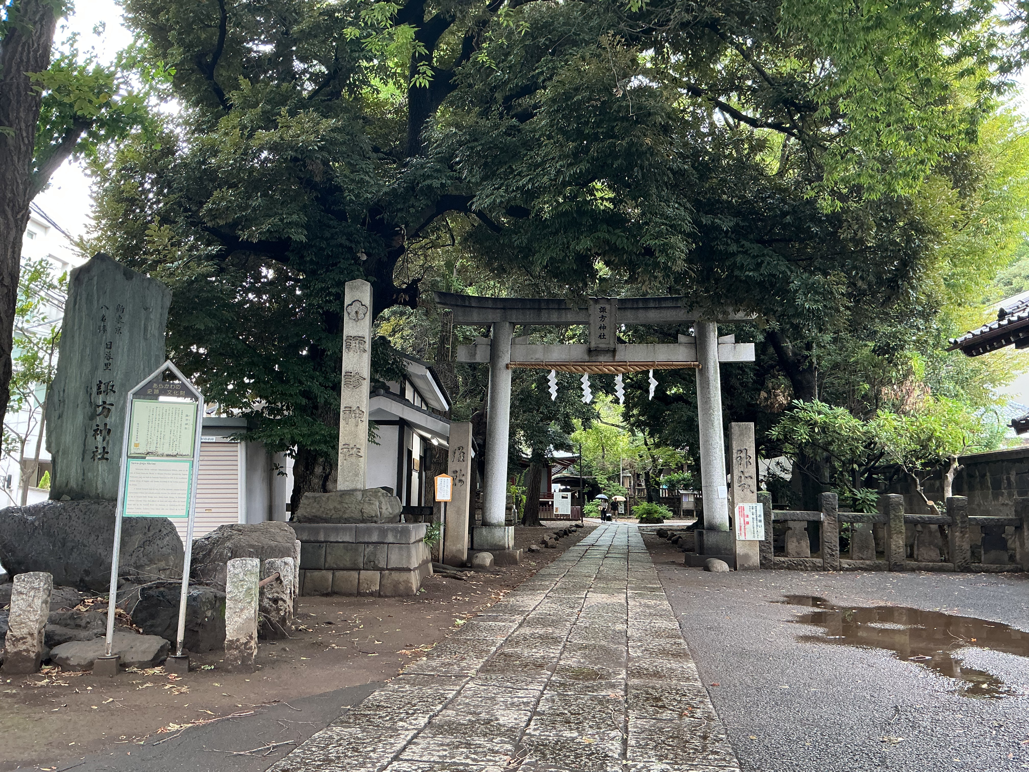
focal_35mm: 29
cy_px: 386
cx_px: 514
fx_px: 862
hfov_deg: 61.7
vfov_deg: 48.2
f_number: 1.8
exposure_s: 1/100
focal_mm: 3
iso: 40
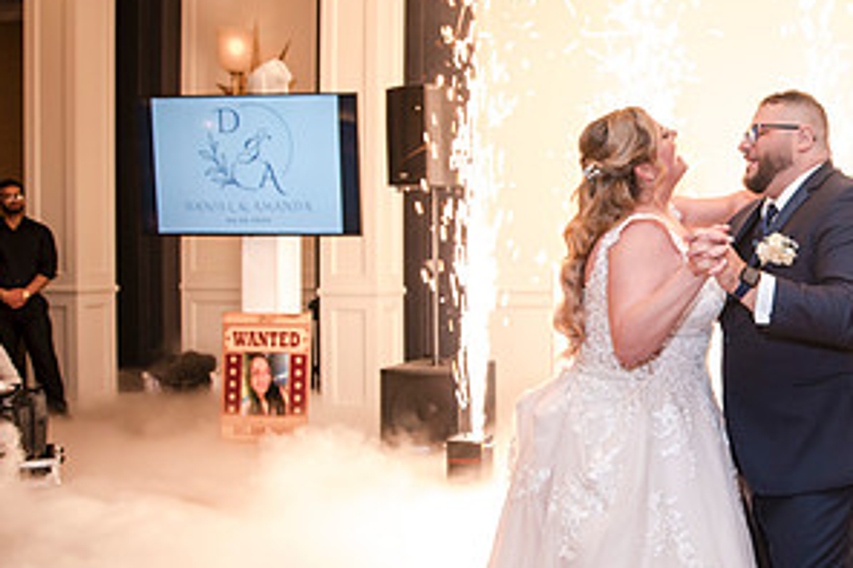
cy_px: 283
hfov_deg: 38.6
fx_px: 1137
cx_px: 752
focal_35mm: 48
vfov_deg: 28.0
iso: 800
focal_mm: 24
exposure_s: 1/60
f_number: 2.8
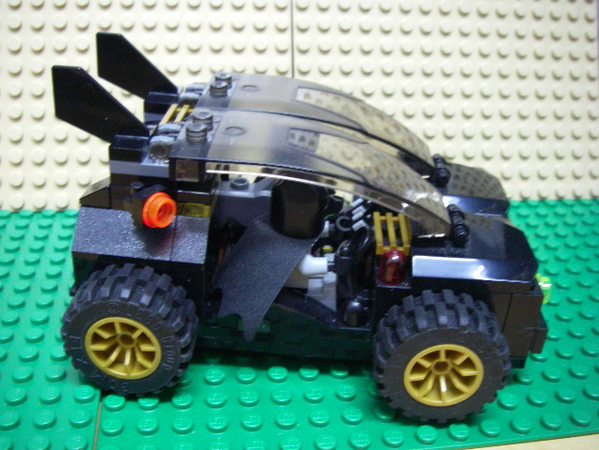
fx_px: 658
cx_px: 300
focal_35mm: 38
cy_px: 225
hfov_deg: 49.0
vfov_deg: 37.7
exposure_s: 1/4
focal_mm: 6.3
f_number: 3.3
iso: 320
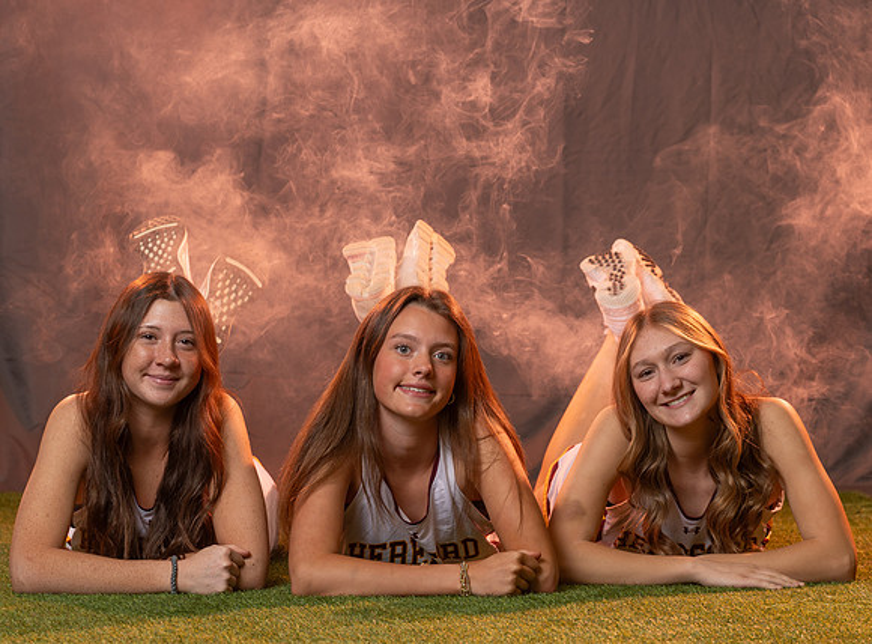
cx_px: 530
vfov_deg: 11.2
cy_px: 422
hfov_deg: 15.1
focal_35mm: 131
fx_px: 3287
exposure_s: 1/200
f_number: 5.6
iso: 125
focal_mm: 93
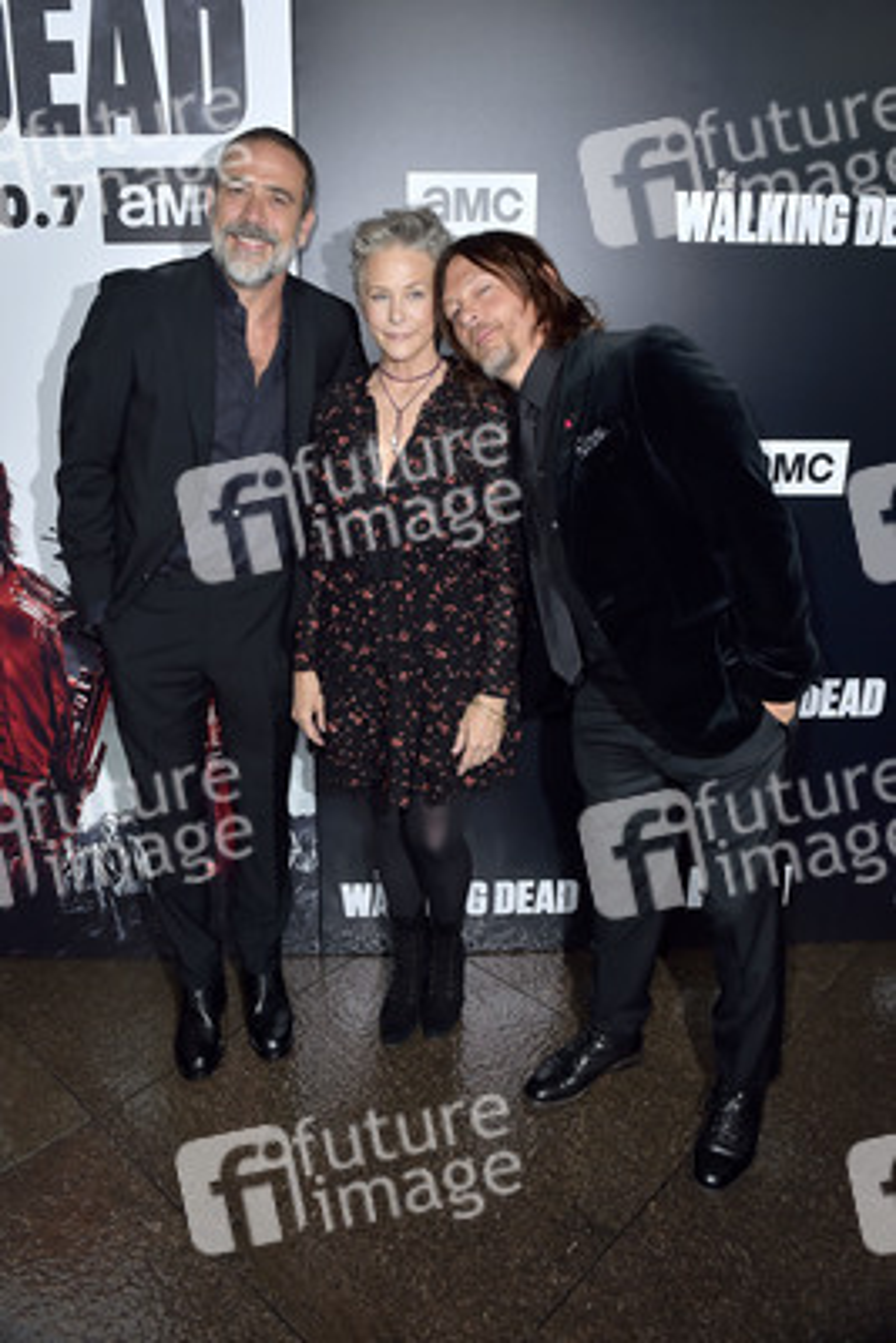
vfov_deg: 73.7
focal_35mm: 24
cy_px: 672
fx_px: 895
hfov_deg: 53.2
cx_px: 448
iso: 400
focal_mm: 24
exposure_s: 1/200
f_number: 5.6
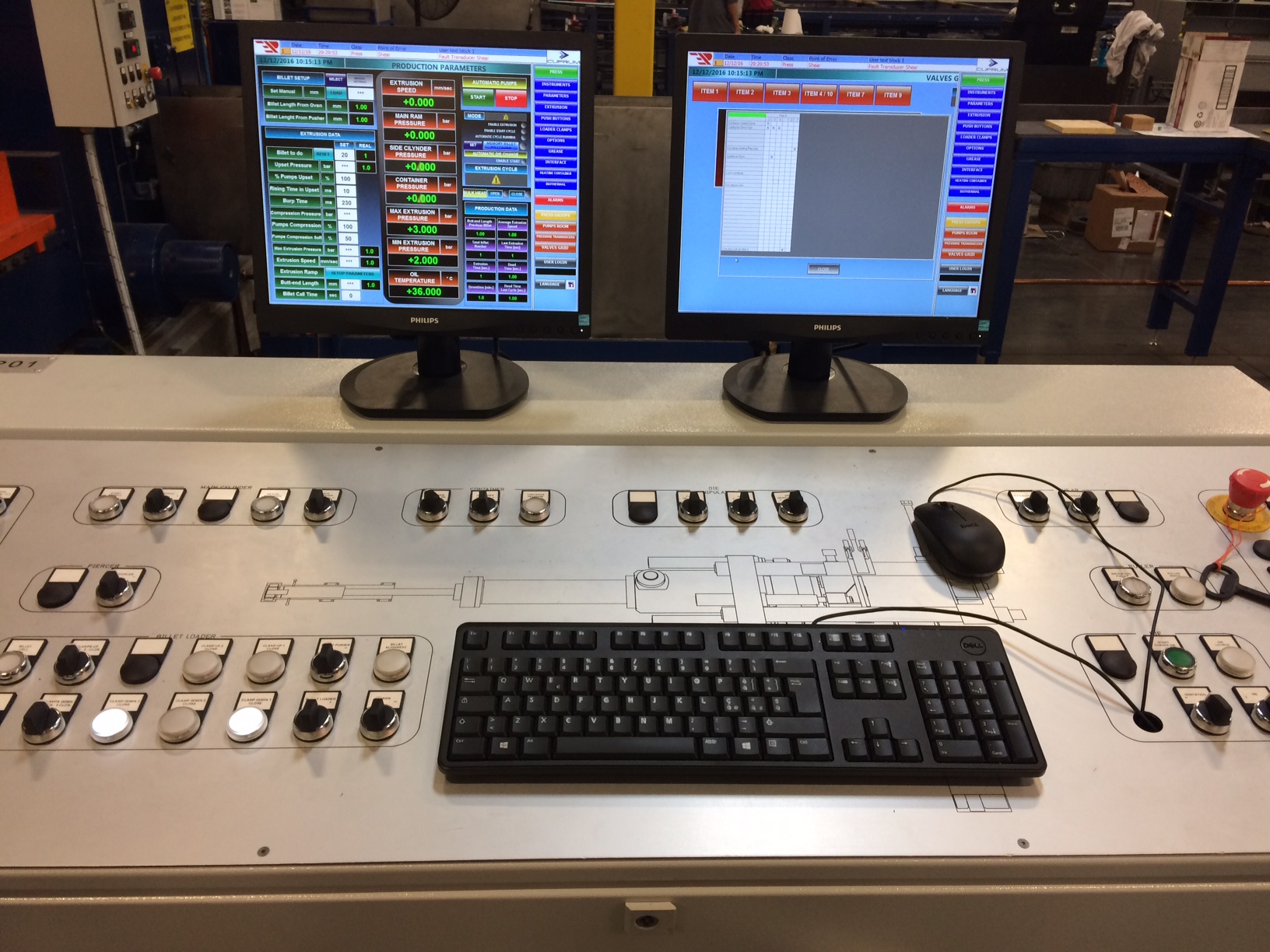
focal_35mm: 29
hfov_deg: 61.7
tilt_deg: -28.0
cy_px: 476
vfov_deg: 48.2
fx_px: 1064
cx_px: 635
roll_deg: -0.6
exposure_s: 1/30
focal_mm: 4.15
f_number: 2.2
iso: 40
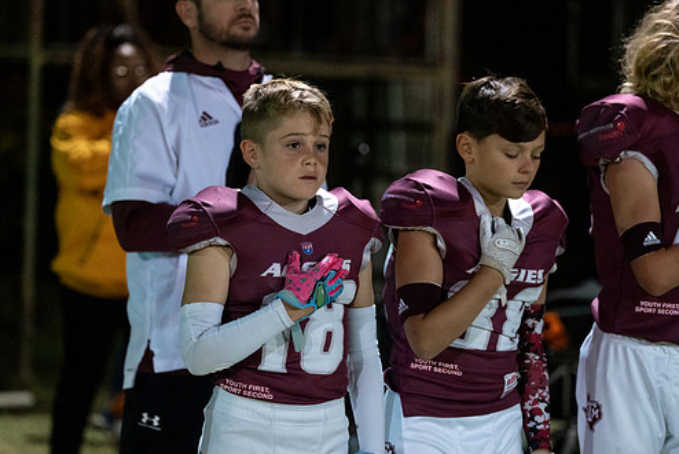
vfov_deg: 9.2
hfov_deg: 13.8
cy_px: 233
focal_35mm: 149
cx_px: 298
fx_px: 2812
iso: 5000
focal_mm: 127
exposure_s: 1/320
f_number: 2.8
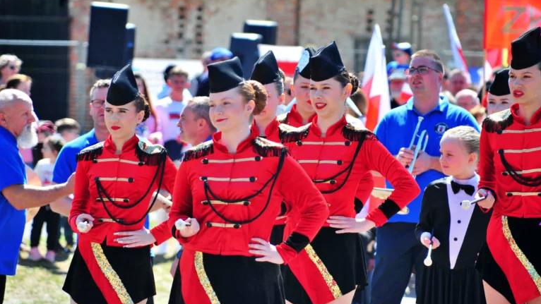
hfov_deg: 8.6
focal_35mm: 252
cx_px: 270
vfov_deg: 4.8
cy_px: 127
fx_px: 3615
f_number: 6.3
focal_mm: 240
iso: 250
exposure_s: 1/200
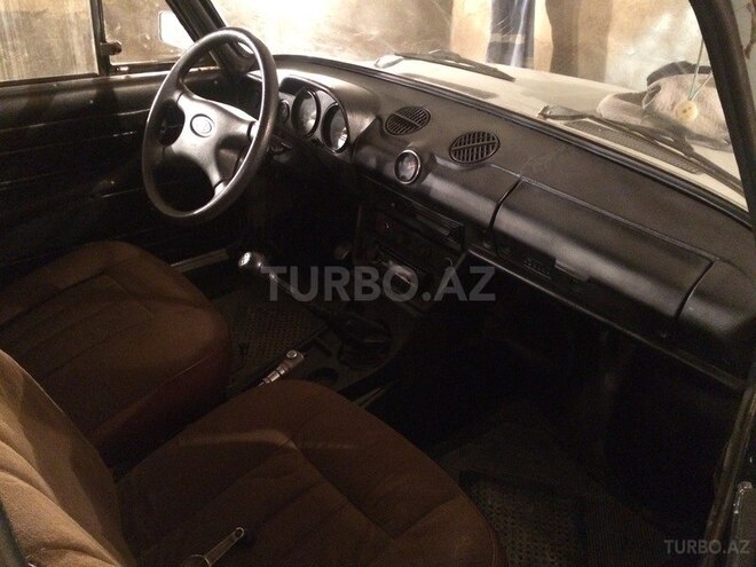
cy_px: 284
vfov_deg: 48.2
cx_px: 378
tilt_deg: -29.8
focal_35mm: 29
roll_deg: -1.5
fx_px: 633
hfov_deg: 61.7
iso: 800
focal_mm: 4.15
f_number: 2.2
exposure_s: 1/17
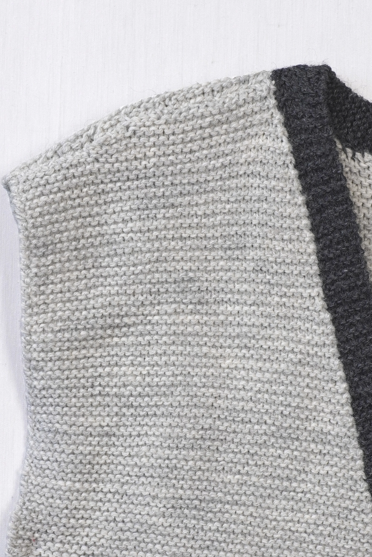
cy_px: 355
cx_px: 200
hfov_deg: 17.7
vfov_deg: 26.2
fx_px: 1193
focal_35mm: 77
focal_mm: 32
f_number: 7.1
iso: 320
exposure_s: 1/60
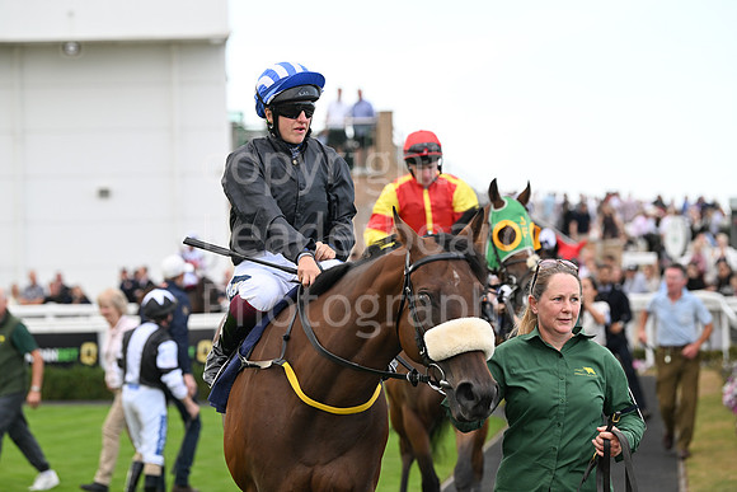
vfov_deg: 10.2
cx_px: 368
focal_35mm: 135
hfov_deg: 15.2
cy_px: 246
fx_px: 2764
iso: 800
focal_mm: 135
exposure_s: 1/1250
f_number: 4.5
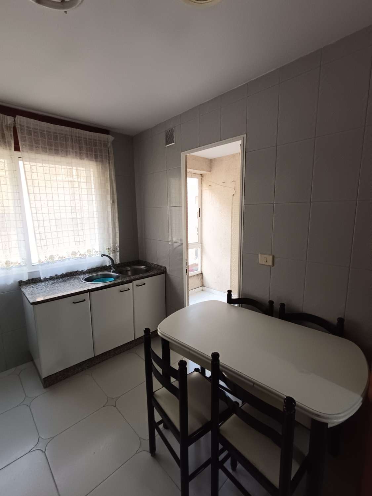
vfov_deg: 98.2
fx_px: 215
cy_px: 248
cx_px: 186
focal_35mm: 15
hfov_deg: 81.7
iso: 193
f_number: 2.2
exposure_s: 1/50
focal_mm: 1.65
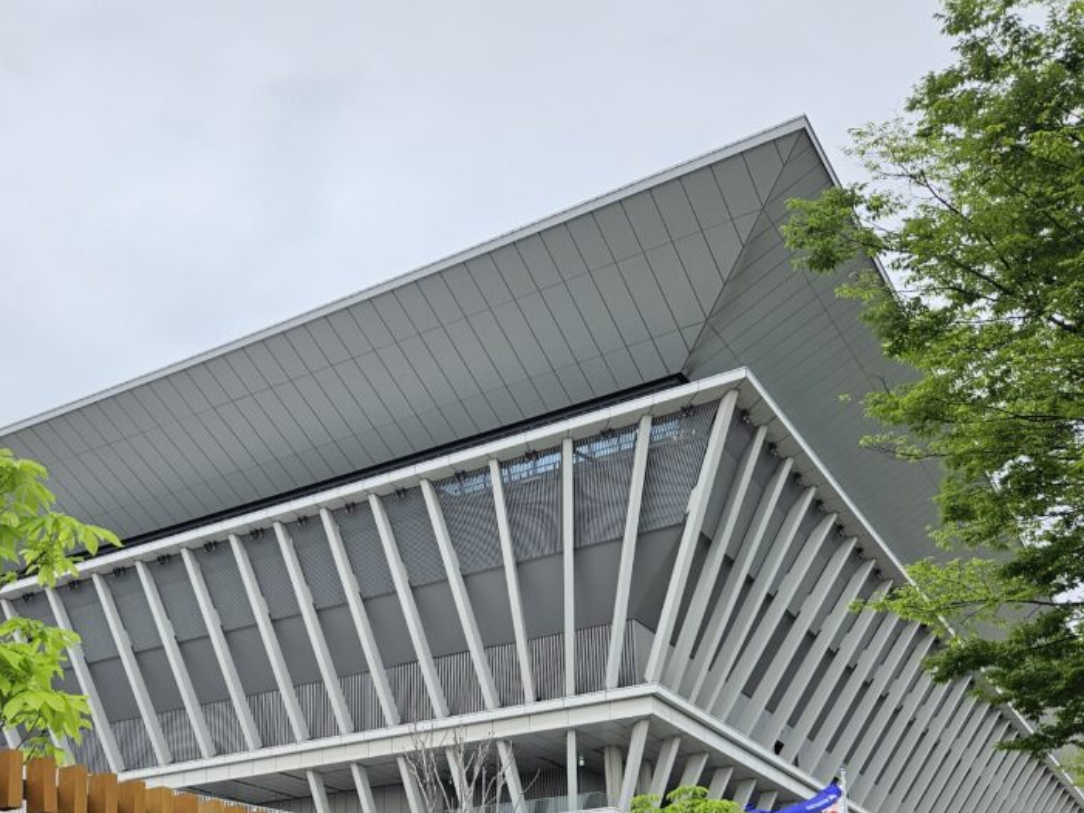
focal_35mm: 42
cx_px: 363
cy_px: 689
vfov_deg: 33.0
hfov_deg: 44.2
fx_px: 1315
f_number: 1.8
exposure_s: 1/472
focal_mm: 5.4
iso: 40
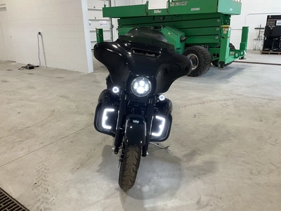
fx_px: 235
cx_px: 140
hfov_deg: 61.7
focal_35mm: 29
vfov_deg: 48.2
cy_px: 106
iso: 64
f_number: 1.8
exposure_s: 1/118
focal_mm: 3
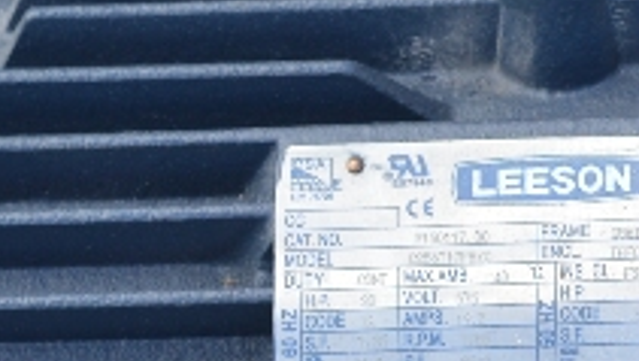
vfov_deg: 3.9
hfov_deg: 6.9
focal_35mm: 312
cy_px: 578
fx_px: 5290
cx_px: 521
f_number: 5.6
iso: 160
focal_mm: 42
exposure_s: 1/125
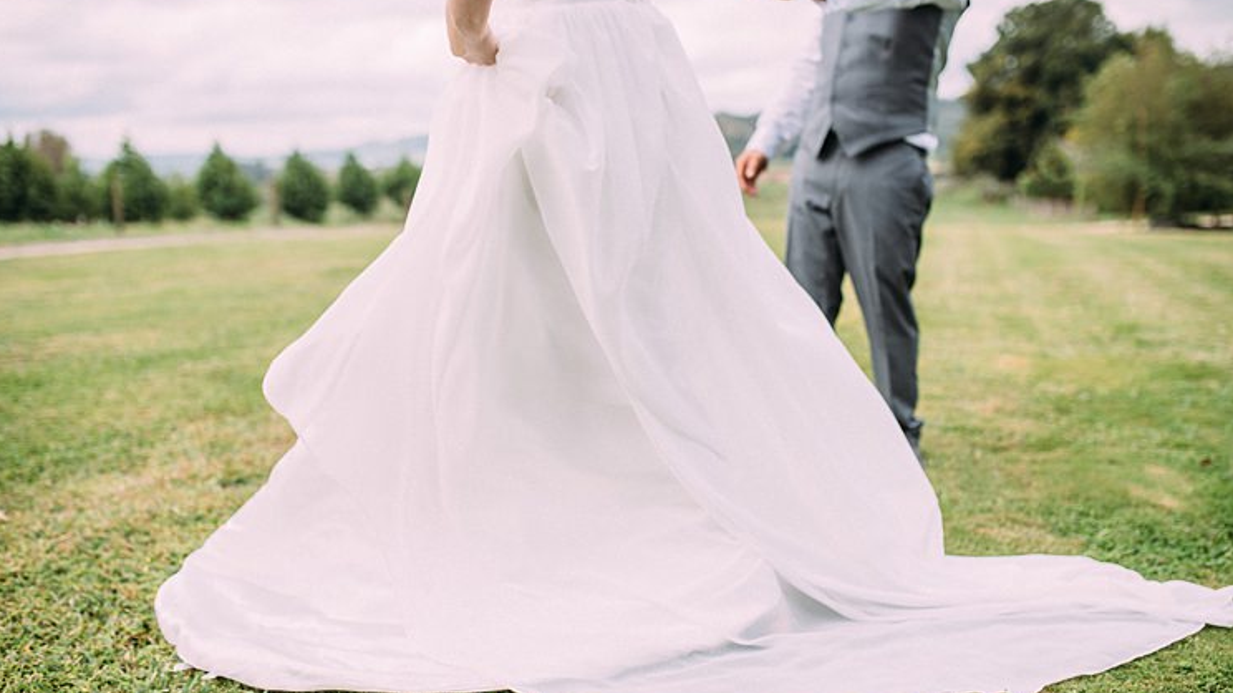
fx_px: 1209
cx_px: 613
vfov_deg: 31.9
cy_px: 390
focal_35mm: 37
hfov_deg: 54.0
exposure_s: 1/1600
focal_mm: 35
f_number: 2.2
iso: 100
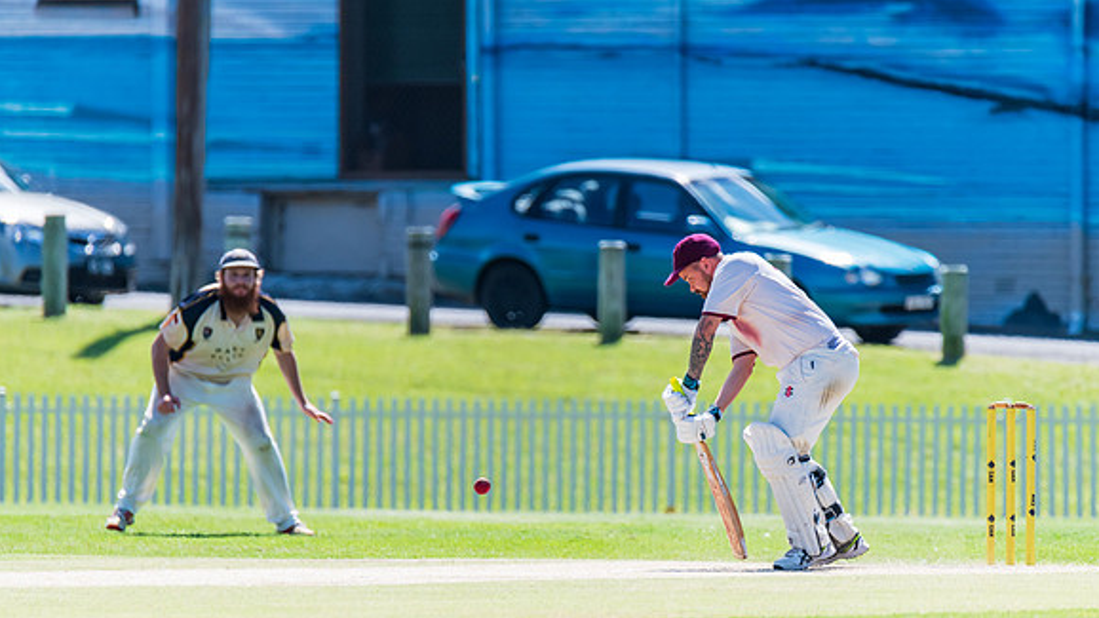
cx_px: 588
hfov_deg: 3.2
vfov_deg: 1.8
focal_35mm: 675
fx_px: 19668
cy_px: 339
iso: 640
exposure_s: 1/2000
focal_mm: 600
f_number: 6.3
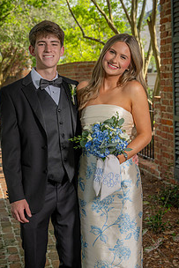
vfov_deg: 29.5
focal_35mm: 68
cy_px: 173
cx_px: 93
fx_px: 507
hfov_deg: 20.0
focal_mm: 46
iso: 100
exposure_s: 1/160
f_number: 5.6
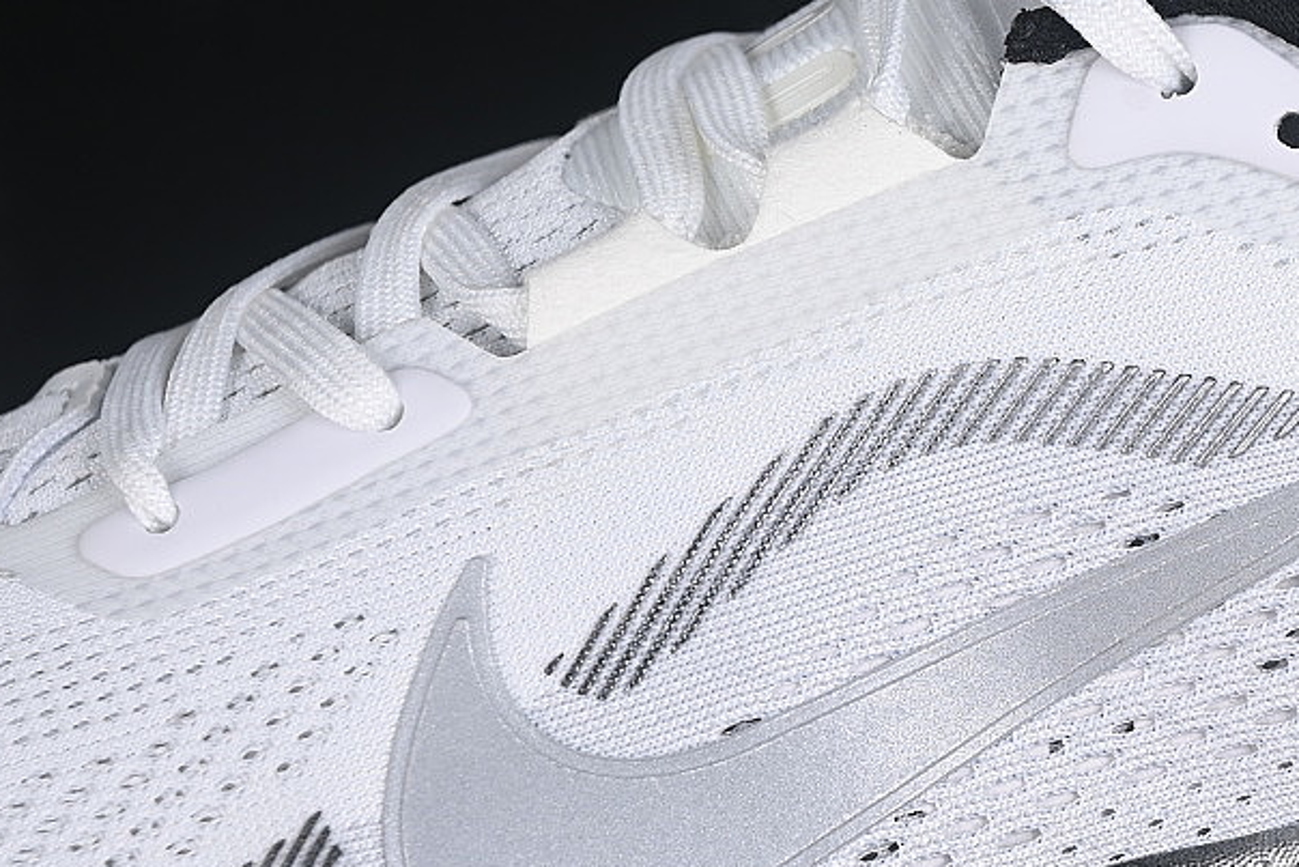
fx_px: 4836
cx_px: 1133
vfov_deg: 10.2
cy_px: 568
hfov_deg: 15.2
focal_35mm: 134
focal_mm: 50
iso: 160
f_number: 7.1
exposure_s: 1/100
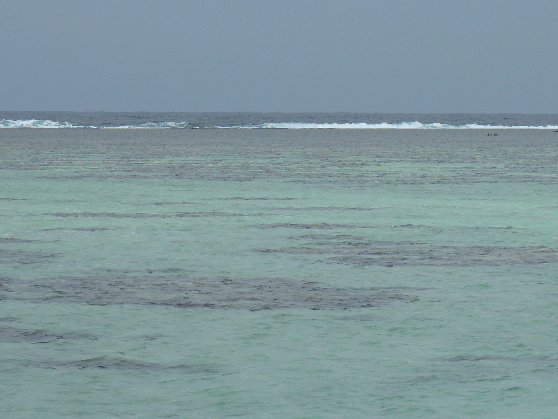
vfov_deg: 5.7
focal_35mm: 260
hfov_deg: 7.6
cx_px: 262
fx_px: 4191
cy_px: 215
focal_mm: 29.9
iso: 80
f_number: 5.6
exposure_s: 1/500
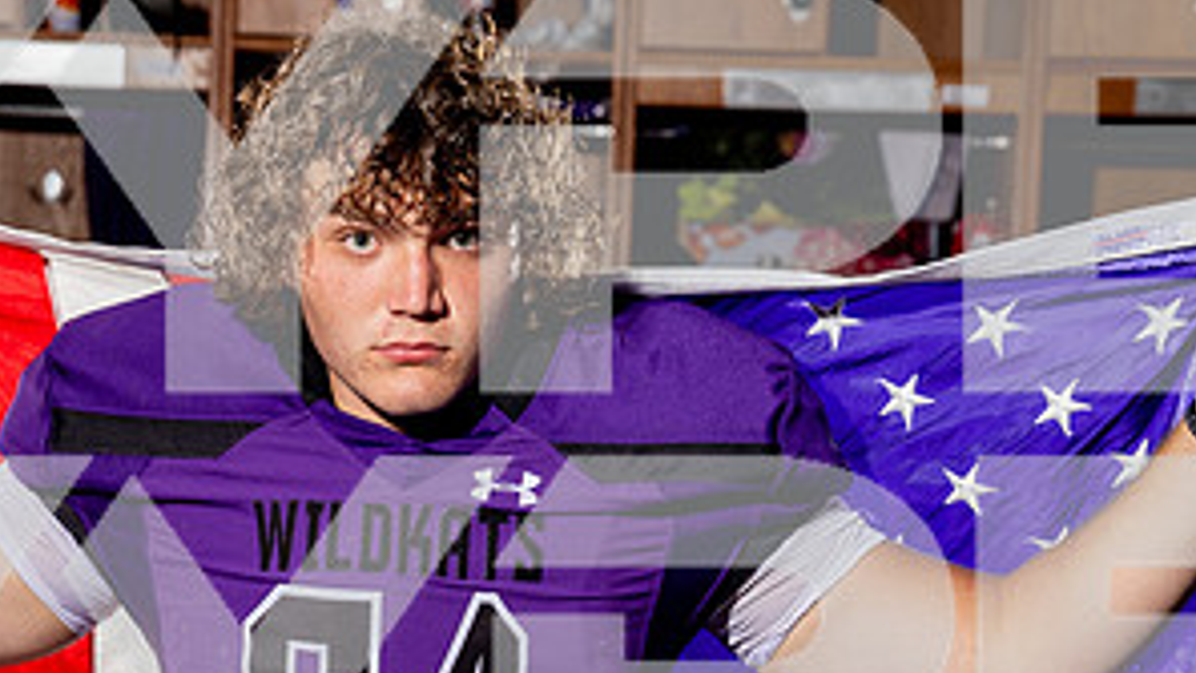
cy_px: 671
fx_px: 4535
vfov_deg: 8.4
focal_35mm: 143
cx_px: 415
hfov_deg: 15.0
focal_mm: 70
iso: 100
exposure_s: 1/250
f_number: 5.6
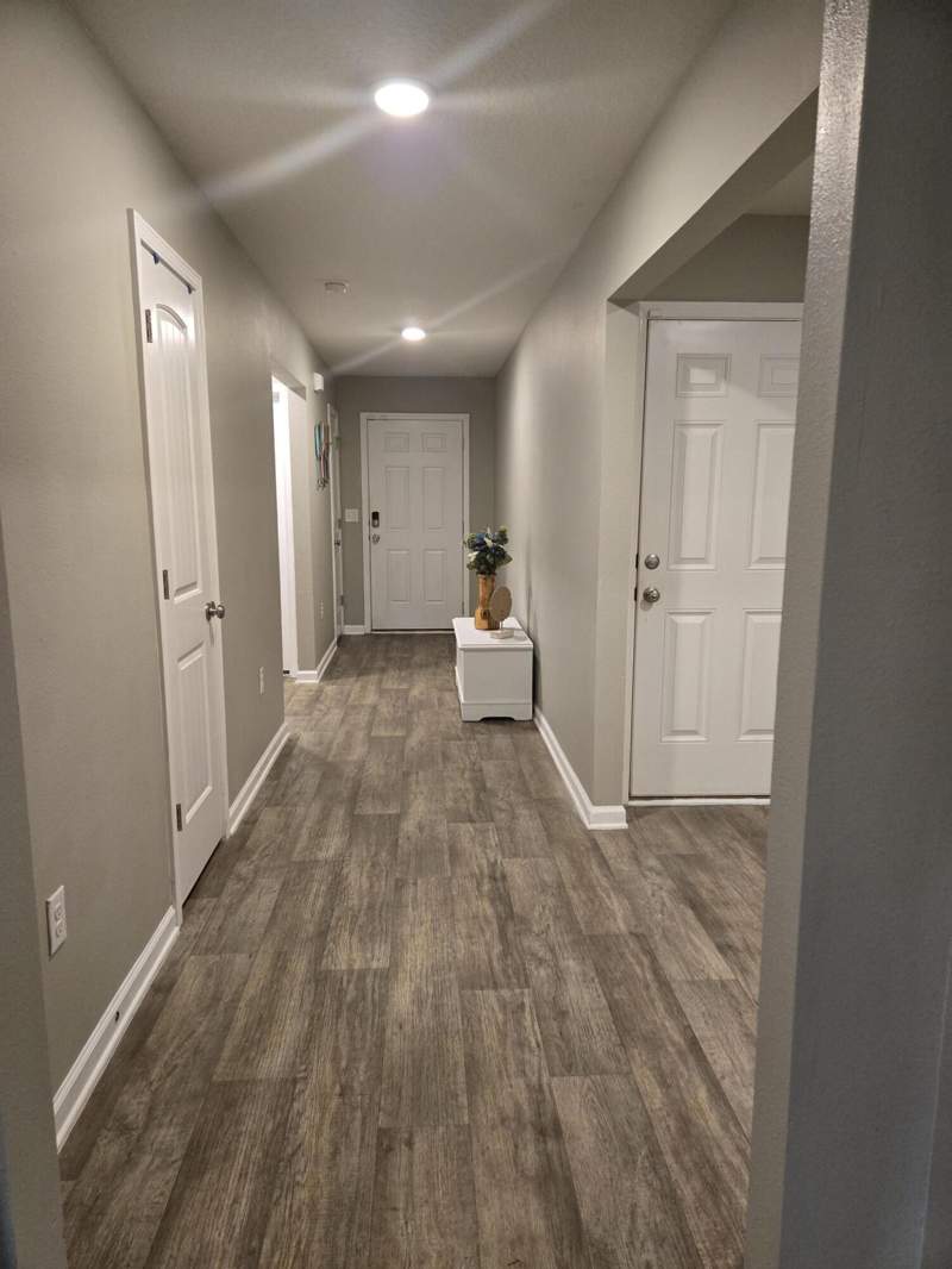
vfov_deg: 73.9
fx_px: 843
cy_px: 634
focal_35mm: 23
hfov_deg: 58.9
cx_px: 476
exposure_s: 1/120
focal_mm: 5.4
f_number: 1.8
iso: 500
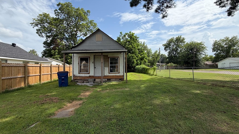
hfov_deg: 99.4
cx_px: 118
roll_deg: +0.7
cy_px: 63
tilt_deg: +1.4
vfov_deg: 67.0
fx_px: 101
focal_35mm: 16
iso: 20
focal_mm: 2.22
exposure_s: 1/942
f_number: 2.2
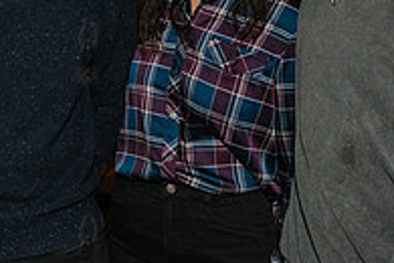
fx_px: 930
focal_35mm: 85
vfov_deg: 15.6
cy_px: -25
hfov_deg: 23.3
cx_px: 42
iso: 4000
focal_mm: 24
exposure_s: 1/160
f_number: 4.5
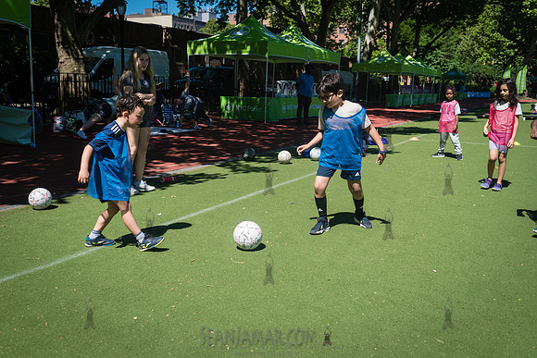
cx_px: 268
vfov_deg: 37.9
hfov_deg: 54.4
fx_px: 522
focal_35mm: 35
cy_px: 179
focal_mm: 35
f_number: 4
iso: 320
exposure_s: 1/2500
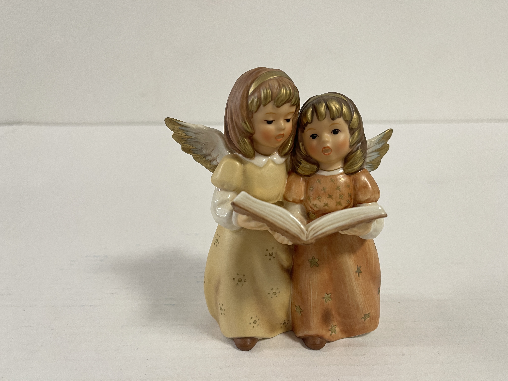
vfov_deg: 54.9
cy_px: 190
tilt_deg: -17.5
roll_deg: -0.7
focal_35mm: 25
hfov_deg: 69.4
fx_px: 367
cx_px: 254
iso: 80
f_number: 1.6
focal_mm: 5.1
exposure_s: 1/50
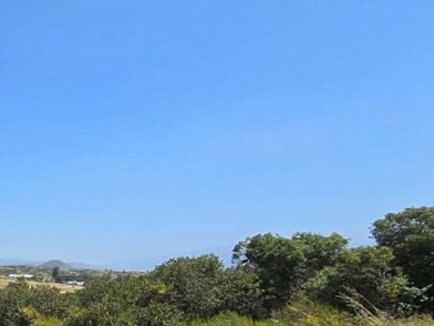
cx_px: -111
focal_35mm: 34
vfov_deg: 38.8
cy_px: 294
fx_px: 426
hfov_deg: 37.4
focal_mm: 2.2
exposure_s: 1/2163
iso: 50
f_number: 2.2
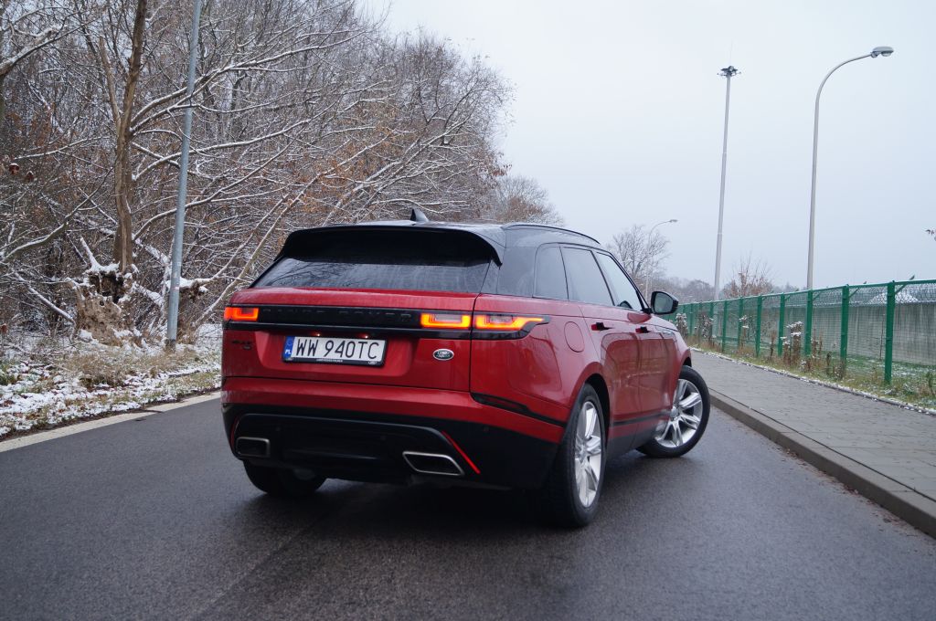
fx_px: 1013
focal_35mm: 39
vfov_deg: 34.1
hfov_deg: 49.6
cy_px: 310
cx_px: 468
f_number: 4
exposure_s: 1/60
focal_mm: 26
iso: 100
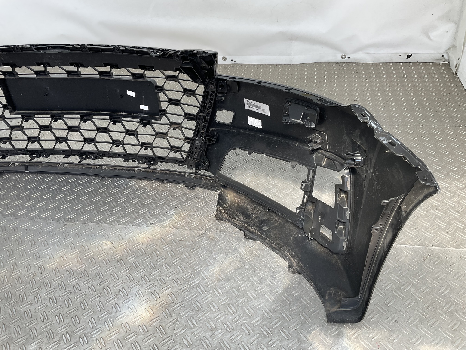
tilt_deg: -38.7
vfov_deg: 48.2
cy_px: 175
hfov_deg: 61.7
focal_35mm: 29
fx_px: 390
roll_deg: +7.1
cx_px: 233
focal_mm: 3
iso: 16
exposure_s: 1/118
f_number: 1.8
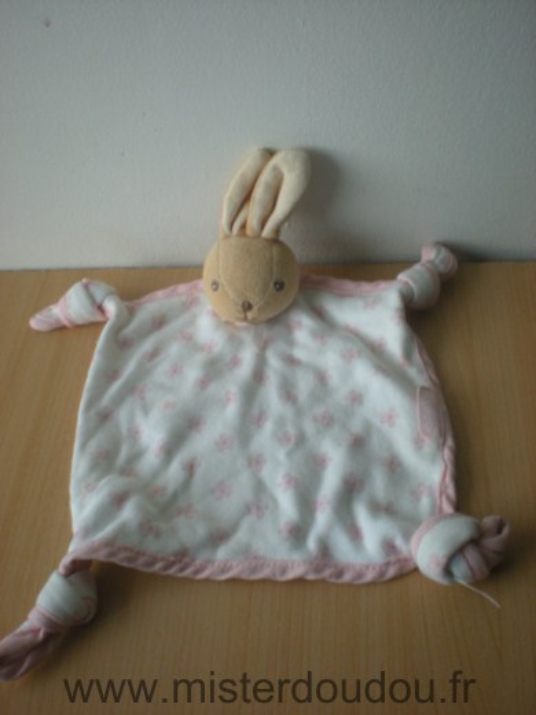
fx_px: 785
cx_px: 268
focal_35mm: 38
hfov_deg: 37.7
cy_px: 358
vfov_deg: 49.0
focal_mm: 6.3
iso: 200
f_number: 3.1
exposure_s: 1/9.8
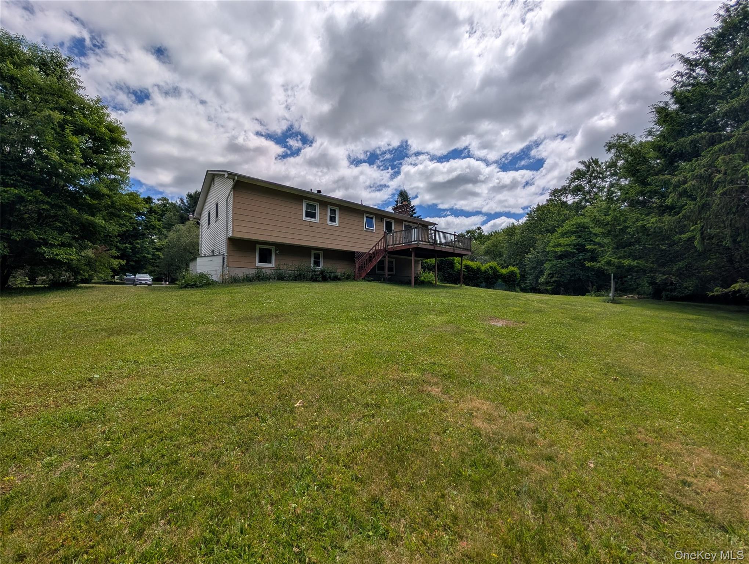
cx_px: 374
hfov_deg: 110.5
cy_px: 282
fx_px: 260
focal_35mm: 12
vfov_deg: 94.6
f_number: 1.7
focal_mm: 2.02
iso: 58
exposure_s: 1/9709
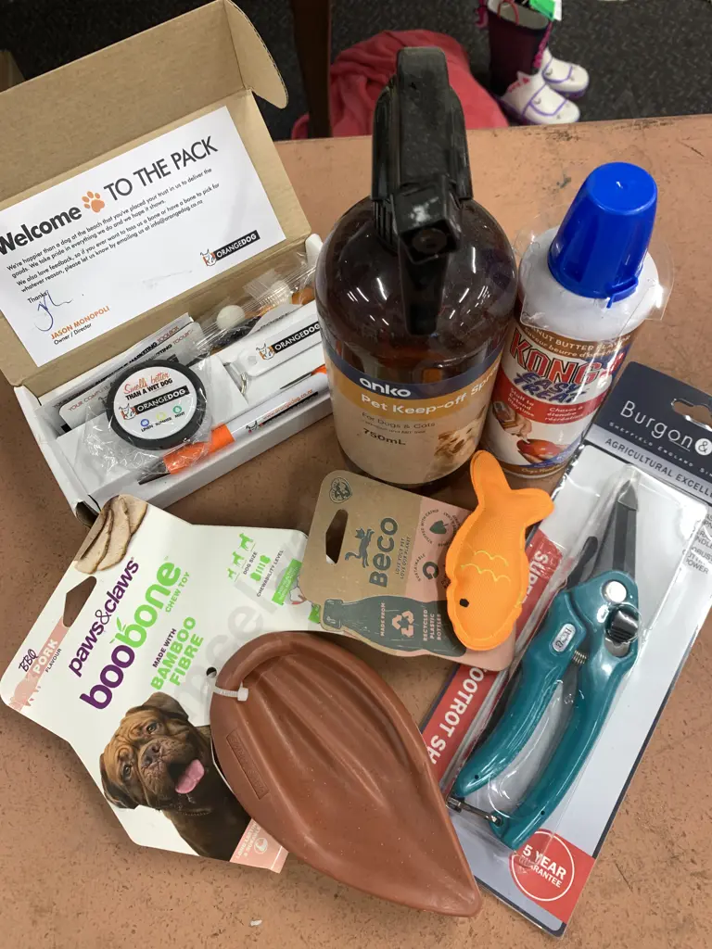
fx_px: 713
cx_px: 356
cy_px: 474
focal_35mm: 26
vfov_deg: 67.3
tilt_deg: -65.9
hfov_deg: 53.1
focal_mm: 4.25
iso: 50
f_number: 1.8
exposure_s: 1/50
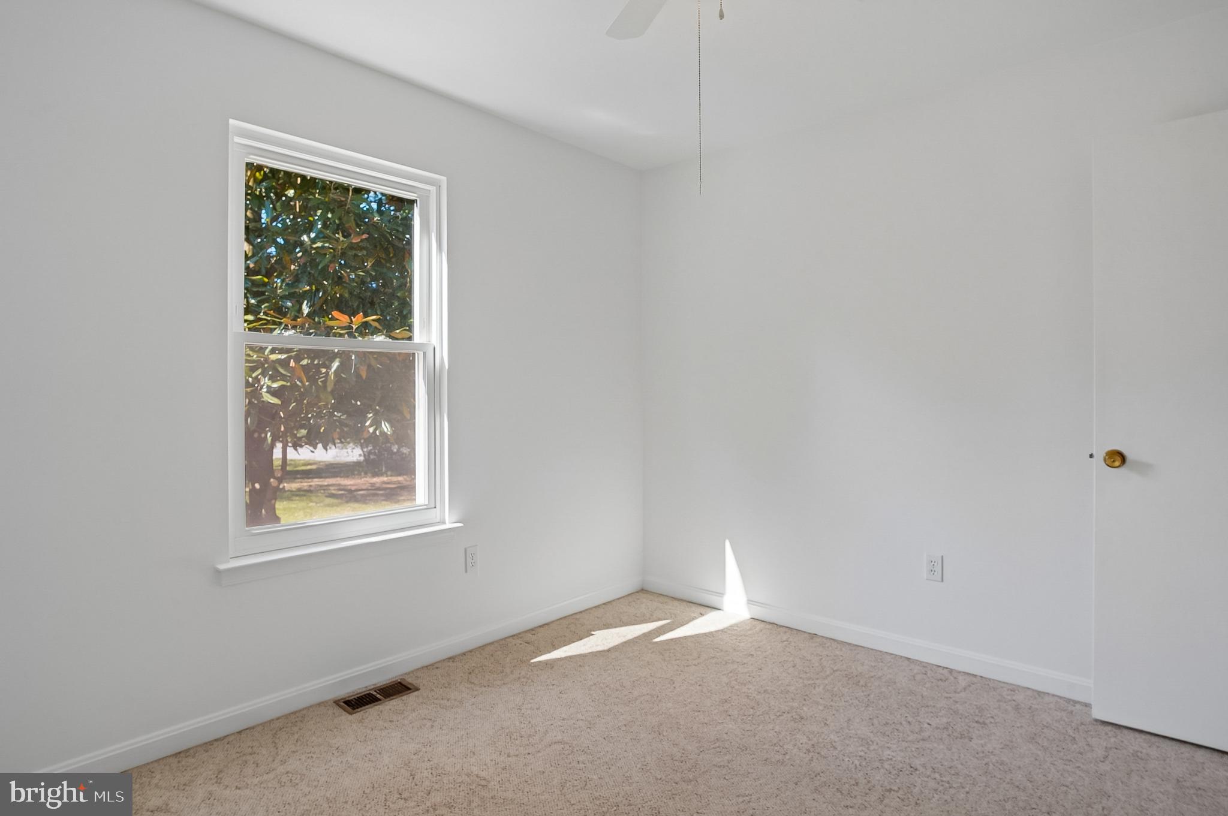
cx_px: 614
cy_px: 408
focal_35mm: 18
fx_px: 613
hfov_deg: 90.1
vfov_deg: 67.3
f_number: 8
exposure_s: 1/10
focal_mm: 18
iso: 100
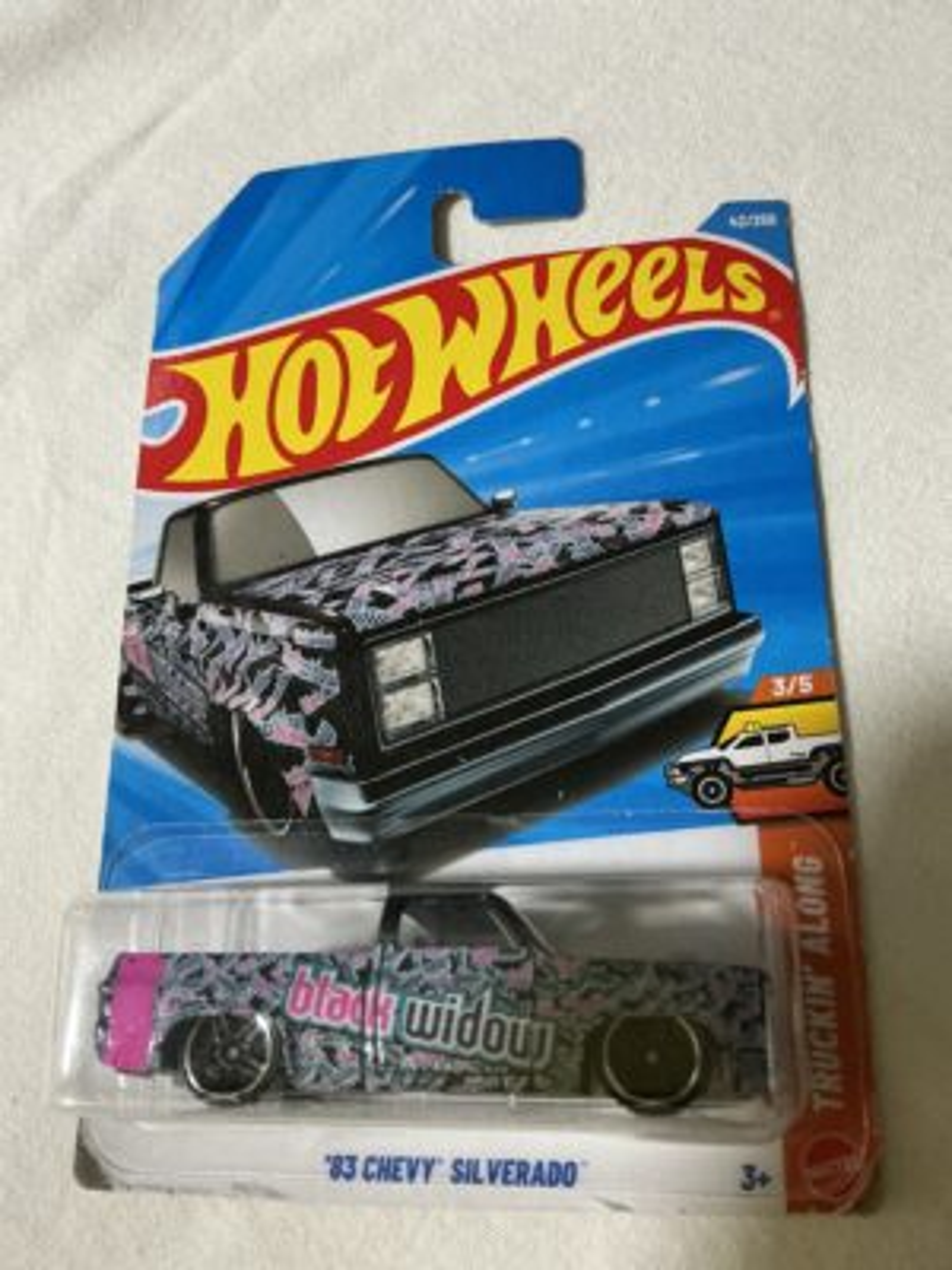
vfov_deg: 61.7
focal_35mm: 29
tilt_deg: -70.0
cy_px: 635
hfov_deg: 48.2
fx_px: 1063
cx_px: 476
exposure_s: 1/40
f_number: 1.8
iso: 250
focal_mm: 3
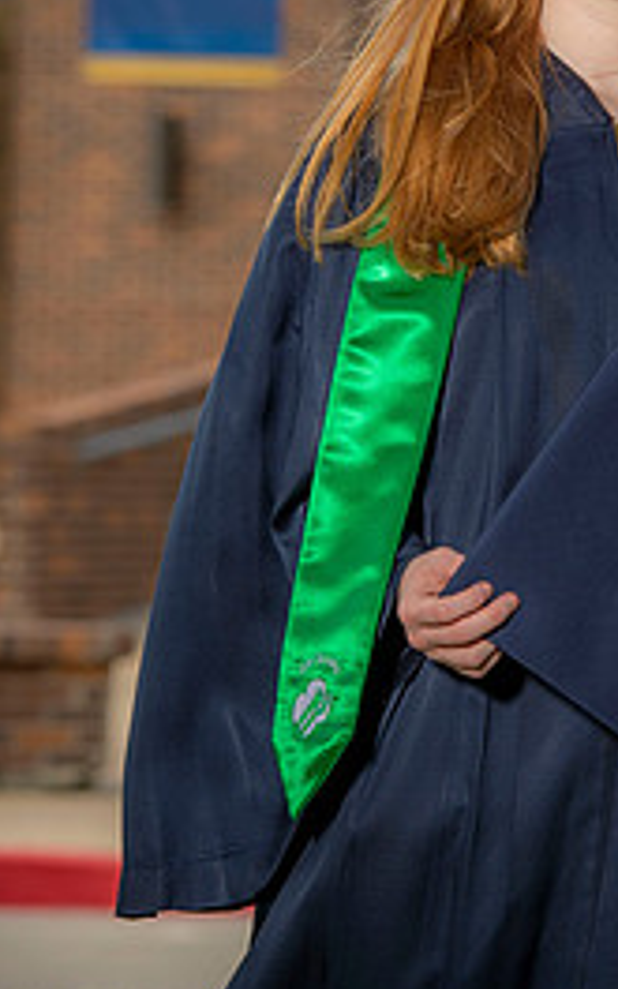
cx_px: 954
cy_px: 176
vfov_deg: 6.9
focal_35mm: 302
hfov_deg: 4.3
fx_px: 8138
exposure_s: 1/250
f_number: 5.6
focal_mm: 116
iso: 80
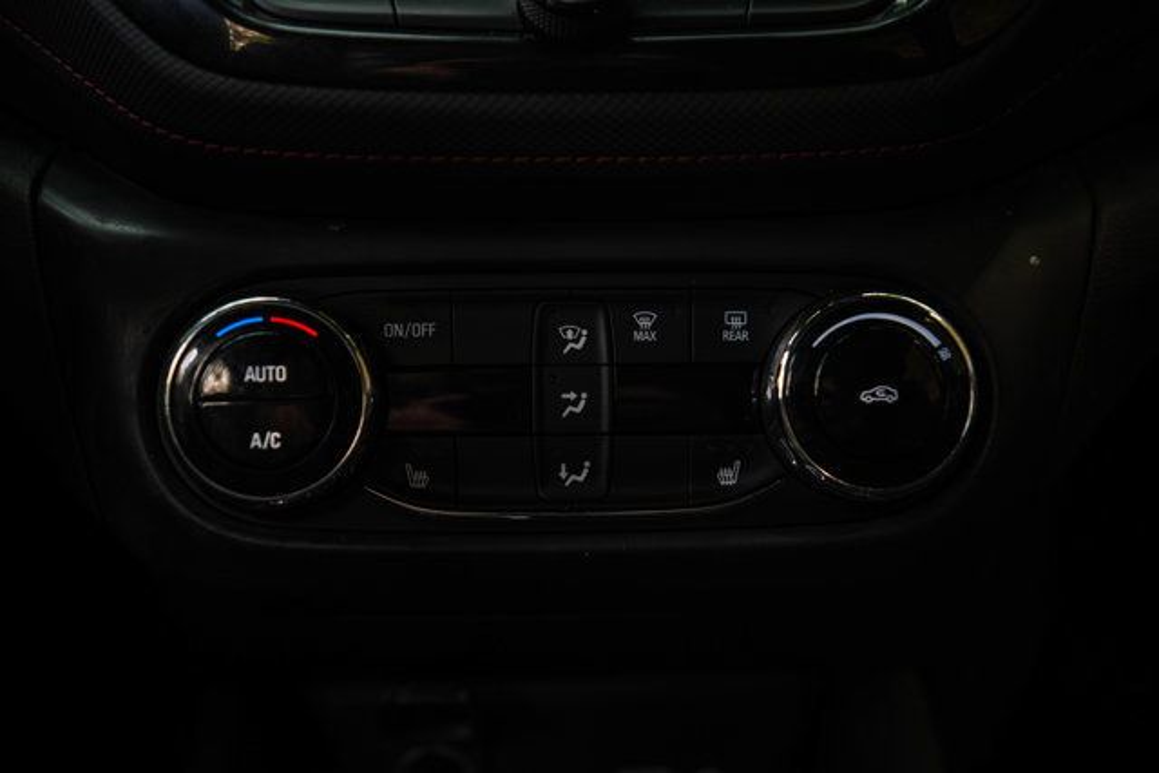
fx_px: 1352
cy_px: 386
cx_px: 580
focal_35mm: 42
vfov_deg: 31.9
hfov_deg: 46.4
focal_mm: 42
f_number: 3.2
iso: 1000
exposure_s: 1/250
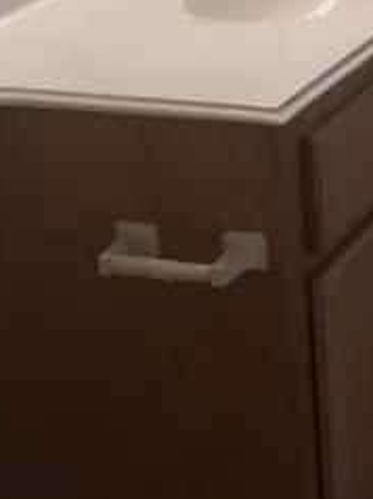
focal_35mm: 125
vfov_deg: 15.6
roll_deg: +1.2
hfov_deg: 11.5
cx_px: 513
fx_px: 1799
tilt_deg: -17.1
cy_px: 27
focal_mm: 4.15
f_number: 2.2
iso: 32
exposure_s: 1/40
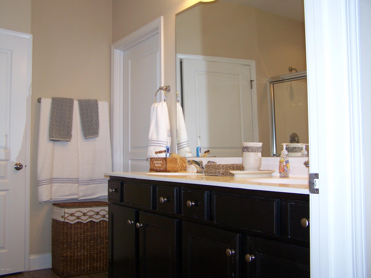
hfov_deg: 49.0
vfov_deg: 37.7
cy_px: 139
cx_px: 186
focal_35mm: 38
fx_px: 407
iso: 80
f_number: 2.8
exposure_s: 1/40
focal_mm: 6.3
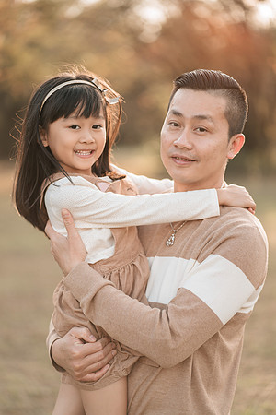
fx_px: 977
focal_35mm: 85
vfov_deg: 23.9
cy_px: 208
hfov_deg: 16.1
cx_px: 138
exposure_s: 1/400
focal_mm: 85
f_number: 1.8
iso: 80
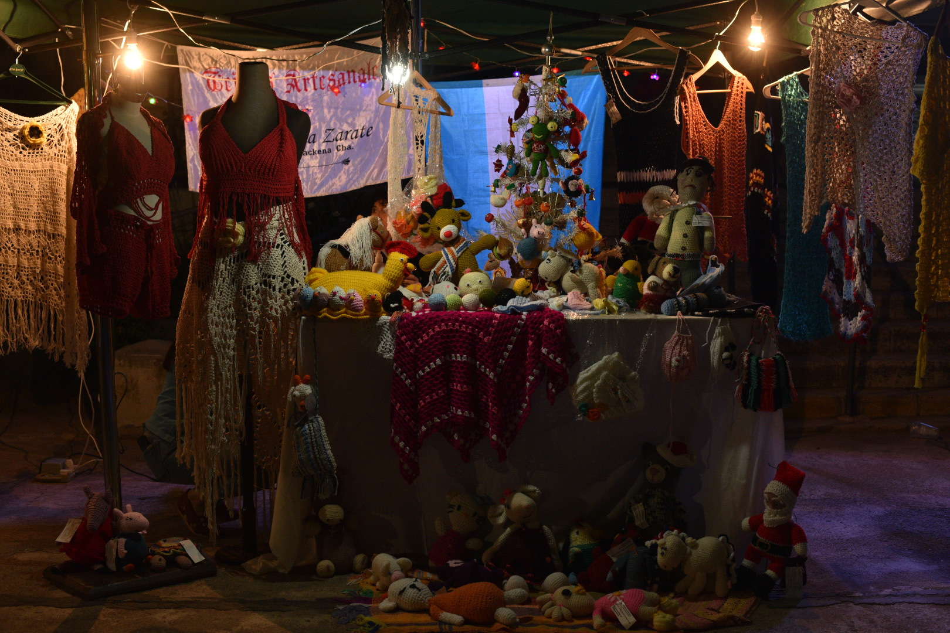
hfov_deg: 39.6
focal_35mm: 50
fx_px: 1319
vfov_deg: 27.0
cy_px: 316
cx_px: 475
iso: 1250
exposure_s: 1/160
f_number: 4.5
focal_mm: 50
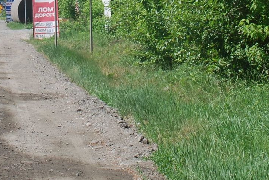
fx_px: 1249
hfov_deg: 12.3
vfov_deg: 8.0
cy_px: -112
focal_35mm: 167
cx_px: 98
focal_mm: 29
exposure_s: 1/250
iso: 100
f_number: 8
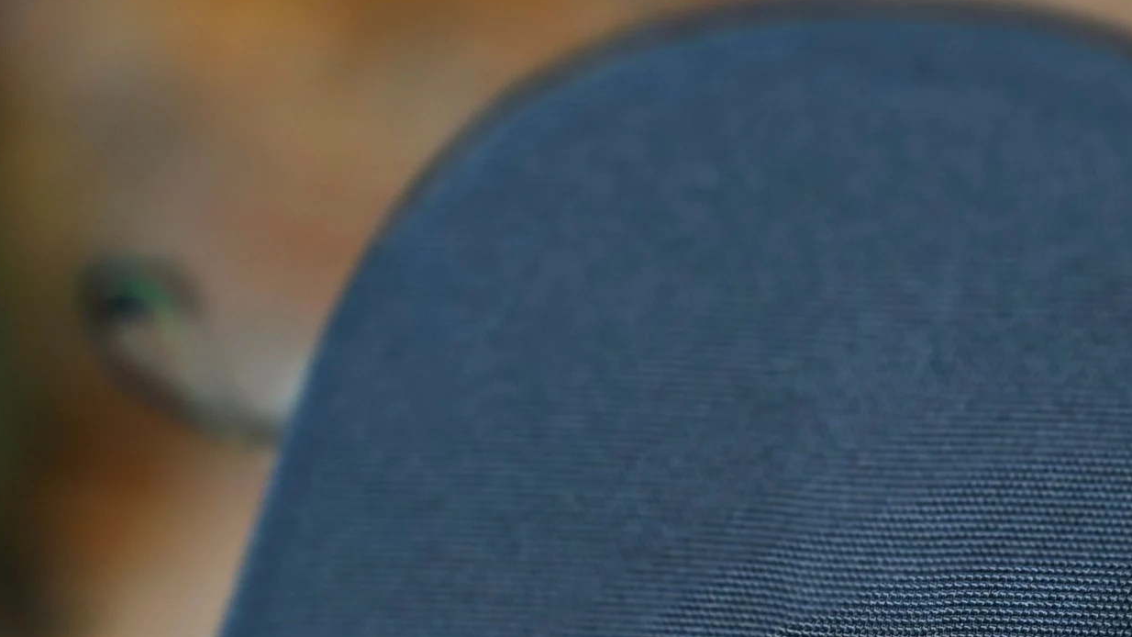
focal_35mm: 52
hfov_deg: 38.9
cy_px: 774
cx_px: 841
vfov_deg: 21.4
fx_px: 1561
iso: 1600
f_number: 1.7
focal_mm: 6.3
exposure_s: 1/25
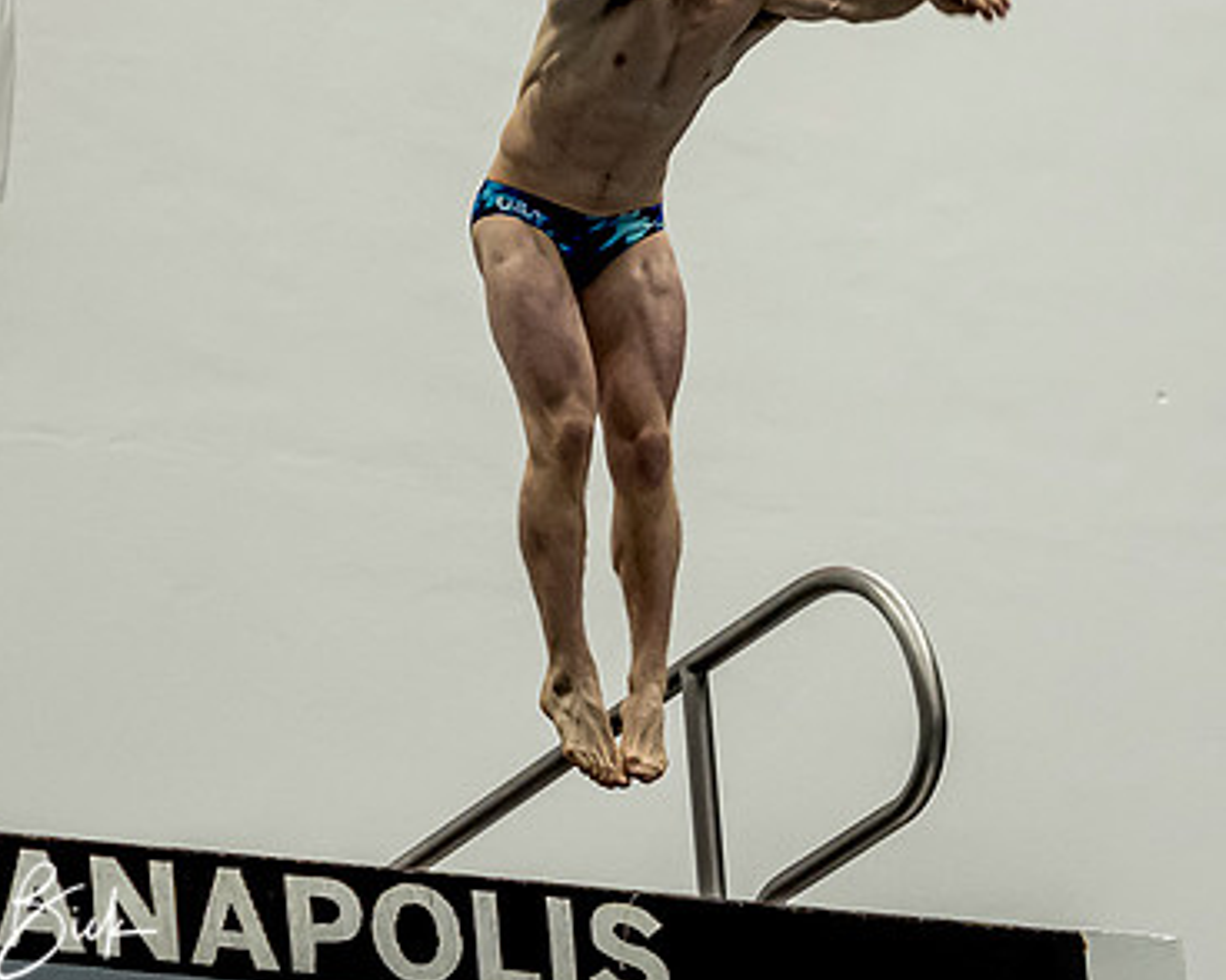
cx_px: 636
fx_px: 15485
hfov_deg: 4.5
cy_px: 478
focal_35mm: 427
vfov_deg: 3.6
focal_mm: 95
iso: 2000
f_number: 2.8
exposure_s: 1/1000
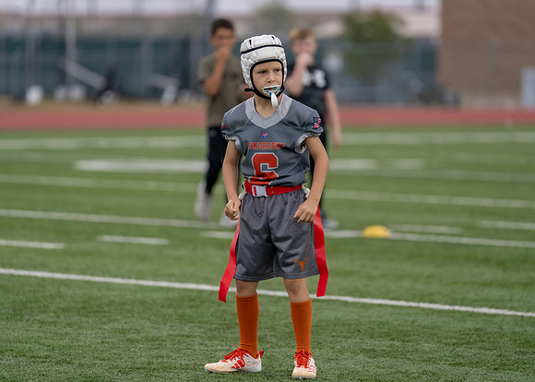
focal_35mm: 229
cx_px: 276
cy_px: 180
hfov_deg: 8.8
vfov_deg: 6.3
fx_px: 3483
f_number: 2.8
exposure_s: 1/1000
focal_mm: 200
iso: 500
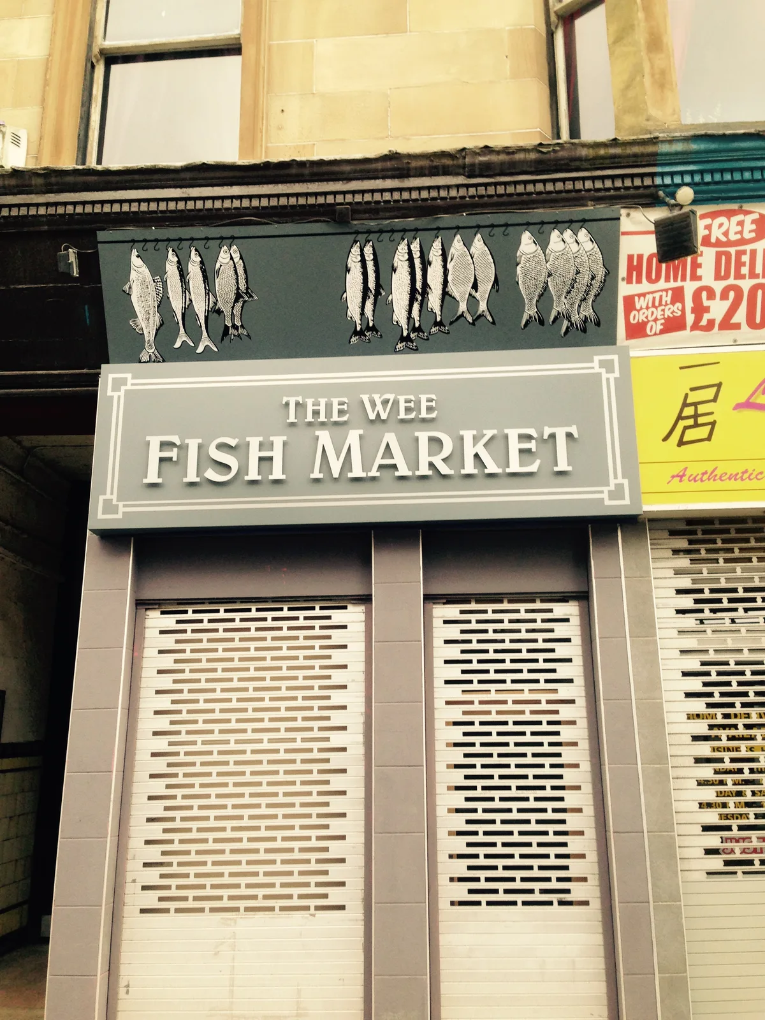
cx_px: 382
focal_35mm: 33
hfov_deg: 42.9
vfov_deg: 55.4
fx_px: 972
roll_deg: +0.7
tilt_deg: +14.3
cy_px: 510
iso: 64
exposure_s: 1/120
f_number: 2.4
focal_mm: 4.12
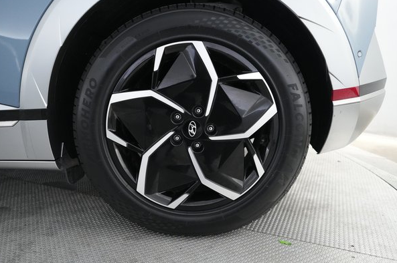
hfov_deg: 67.4
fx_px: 297
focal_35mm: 27
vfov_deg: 47.8
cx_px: 195
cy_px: 129
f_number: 2.8
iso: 5000
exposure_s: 1/160
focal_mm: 25
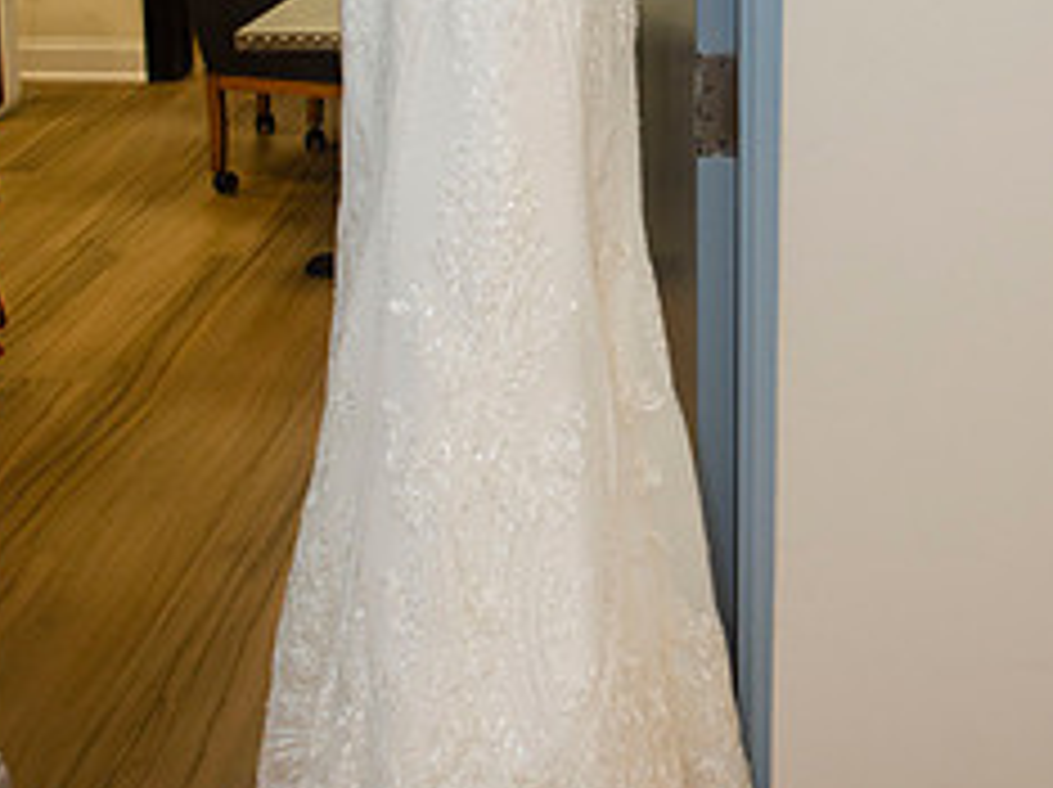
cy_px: -77
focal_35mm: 61
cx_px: 567
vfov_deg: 22.6
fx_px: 1854
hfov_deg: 31.7
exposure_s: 1/60
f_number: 5.6
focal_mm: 22
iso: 400
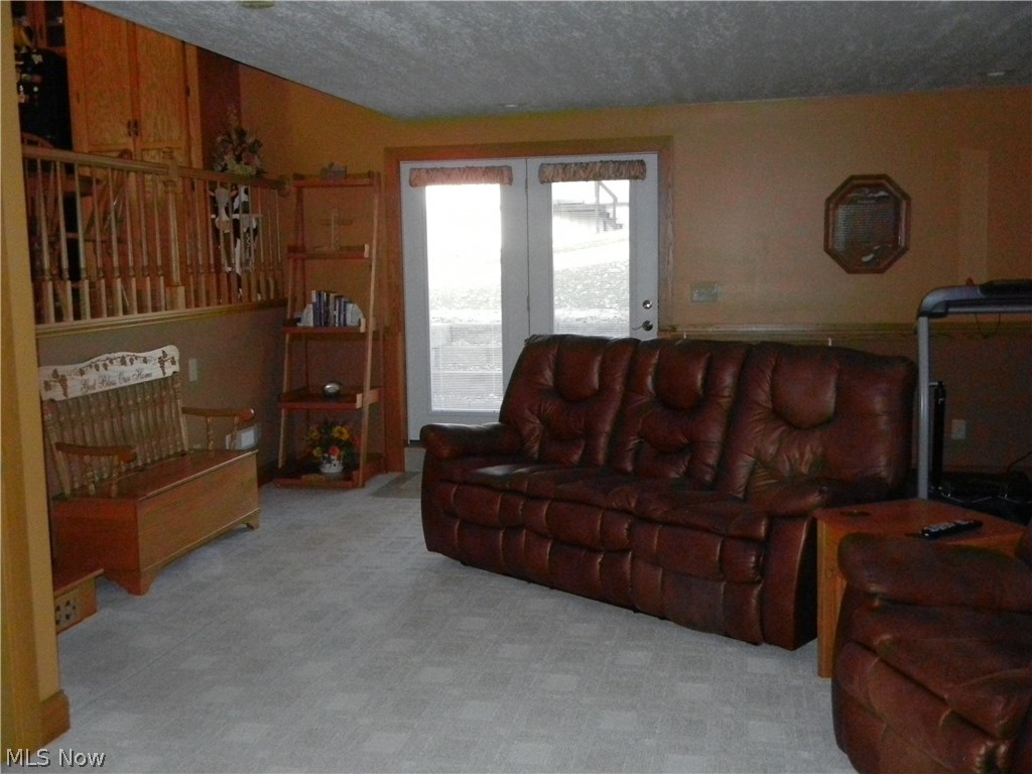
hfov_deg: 54.0
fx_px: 1014
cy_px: 387
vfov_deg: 41.8
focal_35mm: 34
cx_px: 516
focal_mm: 6.2
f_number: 3.6
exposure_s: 1/313
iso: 1600
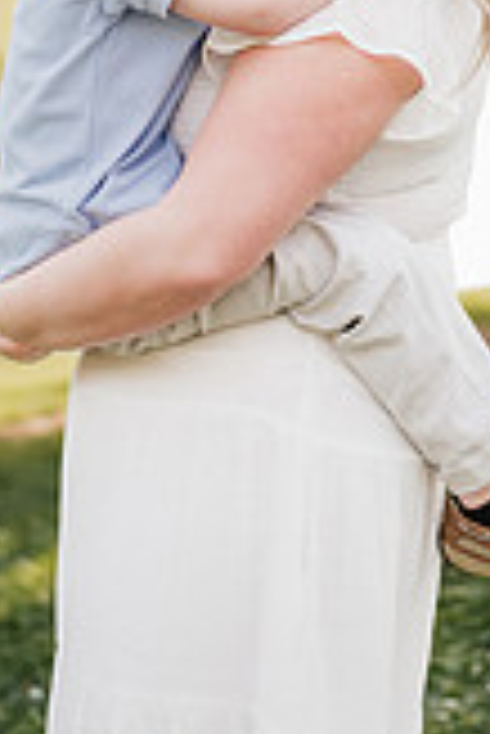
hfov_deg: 10.0
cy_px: -131
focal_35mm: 138
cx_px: 328
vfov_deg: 14.4
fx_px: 2811
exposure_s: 1/400
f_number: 2.2
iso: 125
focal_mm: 50
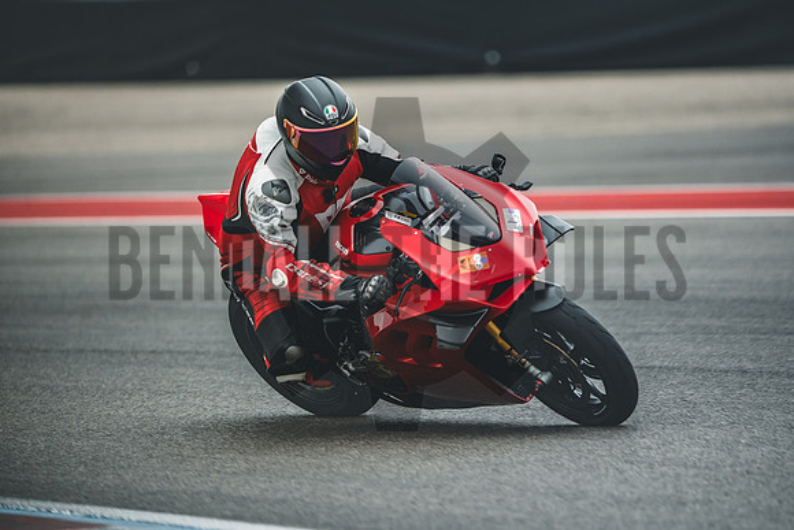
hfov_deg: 6.9
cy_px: 265
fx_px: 6618
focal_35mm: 300
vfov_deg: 4.6
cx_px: 397
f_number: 2
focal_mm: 200
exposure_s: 1/3200
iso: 1000
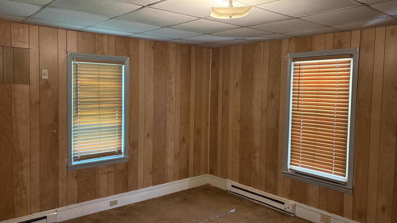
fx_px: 305
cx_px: 197
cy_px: 103
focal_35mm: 29
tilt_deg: -2.9
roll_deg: -0.6
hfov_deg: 66.1
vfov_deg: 40.2
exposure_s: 1/60
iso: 500
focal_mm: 5.96
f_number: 1.6
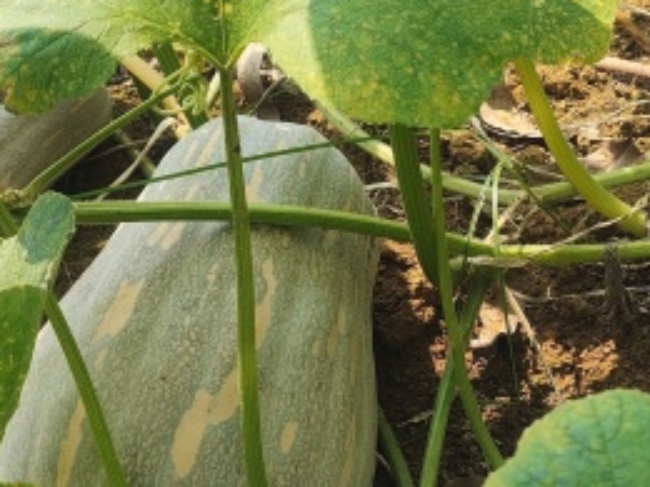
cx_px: 350
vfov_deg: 19.1
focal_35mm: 77
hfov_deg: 25.3
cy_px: 154
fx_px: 1446
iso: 50
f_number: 1.79
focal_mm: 4.71
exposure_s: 1/669
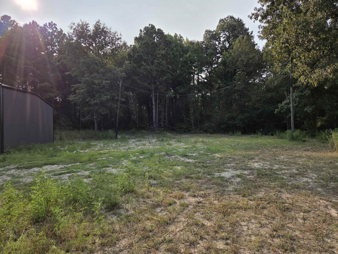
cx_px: 169
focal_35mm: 23
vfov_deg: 58.9
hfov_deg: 73.9
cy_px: 127
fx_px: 225
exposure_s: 1/6839
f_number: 1.8
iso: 80
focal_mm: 5.4
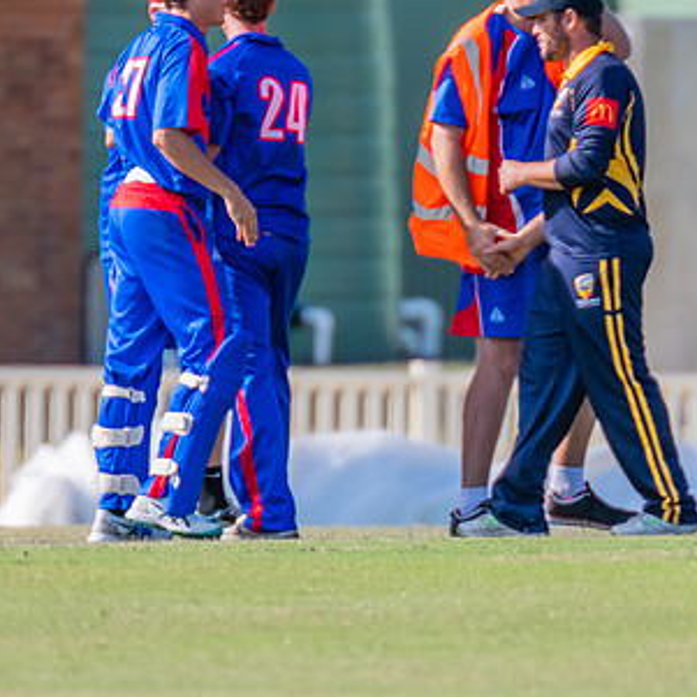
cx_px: 457
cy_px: 166
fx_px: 36904
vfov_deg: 1.1
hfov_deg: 1.1
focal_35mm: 1620
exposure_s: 1/2000
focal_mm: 600
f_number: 6.3
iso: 640
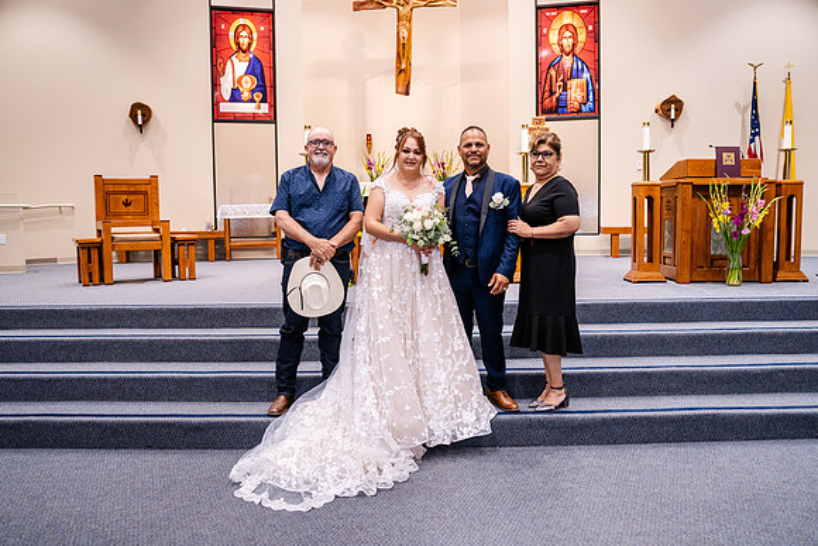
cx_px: 409
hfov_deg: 65.5
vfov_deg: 46.4
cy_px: 273
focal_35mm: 28
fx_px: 636
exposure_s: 1/320
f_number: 3.5
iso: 2000
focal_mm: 28
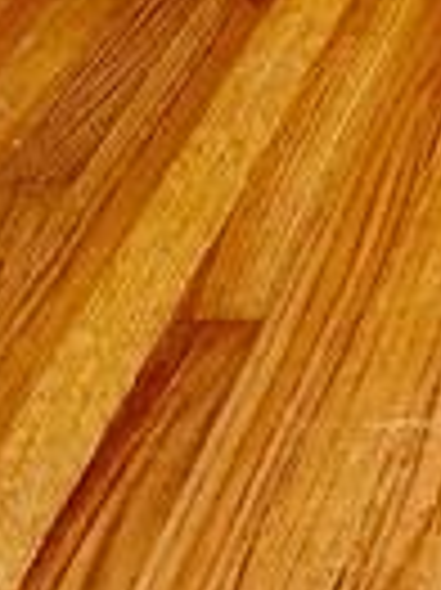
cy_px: -905
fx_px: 1395
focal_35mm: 82
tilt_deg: -10.6
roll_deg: +2.6
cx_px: 1022
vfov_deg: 14.0
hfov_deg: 13.6
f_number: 2.2
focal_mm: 2.22
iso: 400
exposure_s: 1/60
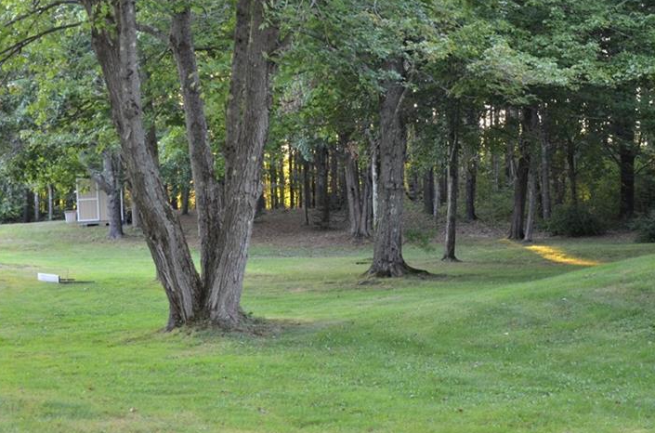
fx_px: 1107
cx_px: 284
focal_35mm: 61
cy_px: 157
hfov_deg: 32.9
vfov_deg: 22.1
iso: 400
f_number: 4
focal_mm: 28
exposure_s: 1/60
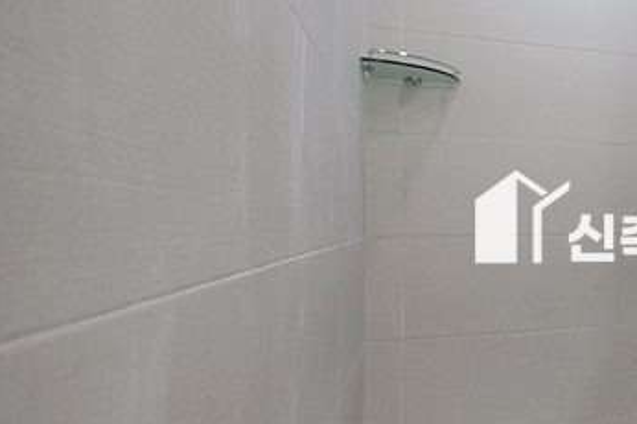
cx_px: 701
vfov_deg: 34.9
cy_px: 210
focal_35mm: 38
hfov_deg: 40.7
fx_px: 675
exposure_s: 1/160
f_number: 3.5
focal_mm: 11
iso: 800
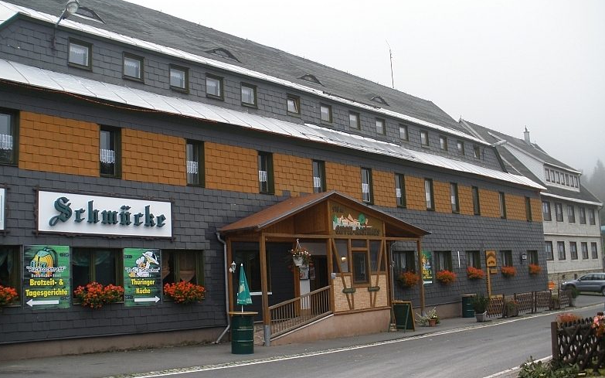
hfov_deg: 50.4
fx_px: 643
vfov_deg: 32.8
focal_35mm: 39
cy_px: 189
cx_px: 304
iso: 80
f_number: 3.5
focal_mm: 6.3
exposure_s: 1/160
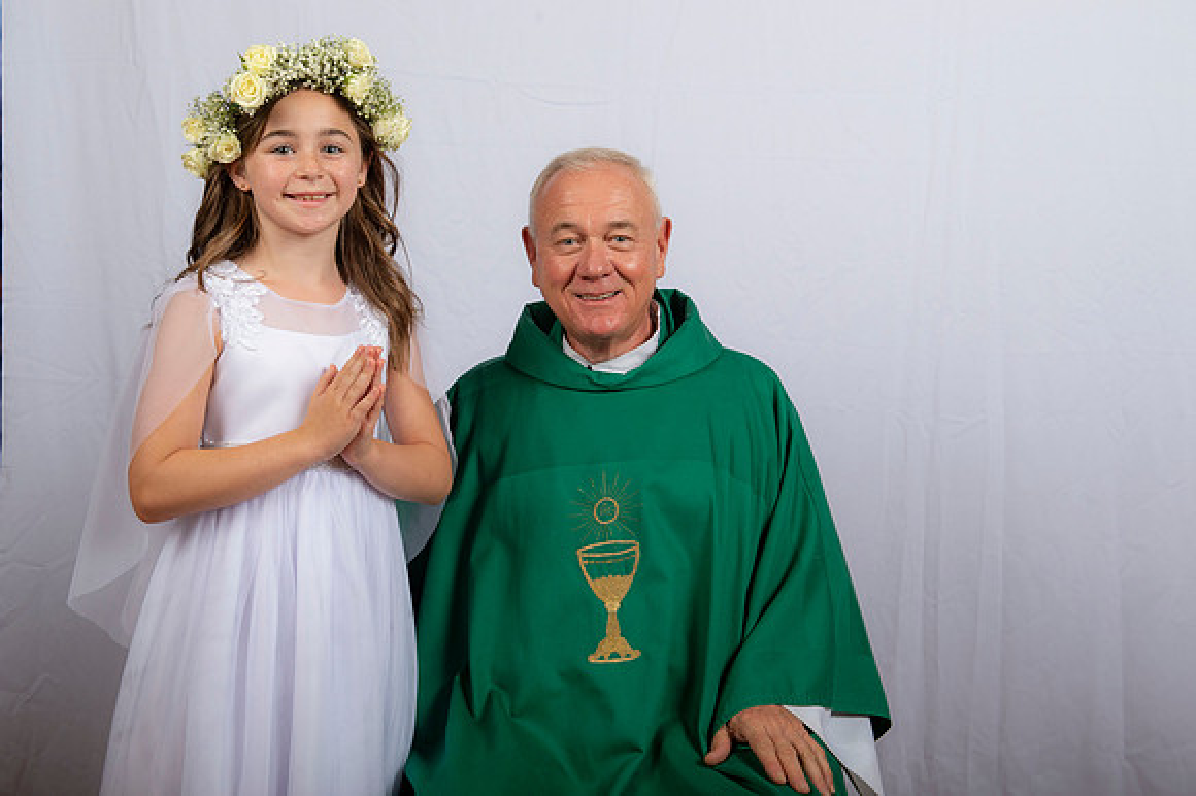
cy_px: 398
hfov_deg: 39.6
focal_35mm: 50
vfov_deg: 27.0
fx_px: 1660
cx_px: 598
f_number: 8
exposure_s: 1/200
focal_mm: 50
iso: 320
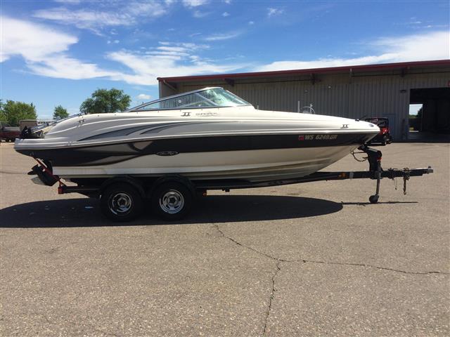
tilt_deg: -6.2
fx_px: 377
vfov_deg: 48.2
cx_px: 225
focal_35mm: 29
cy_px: 168
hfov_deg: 61.7
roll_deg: +2.1
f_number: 2.2
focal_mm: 4.15
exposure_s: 1/2564
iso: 32
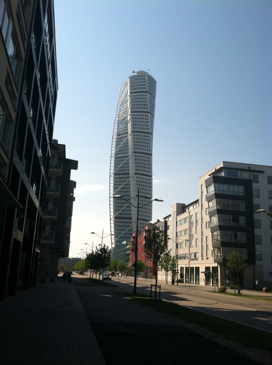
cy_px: 182
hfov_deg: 40.6
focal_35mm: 35
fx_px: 368
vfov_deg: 52.7
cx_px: 136
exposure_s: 1/2143
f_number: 2.8
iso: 80
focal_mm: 3.85
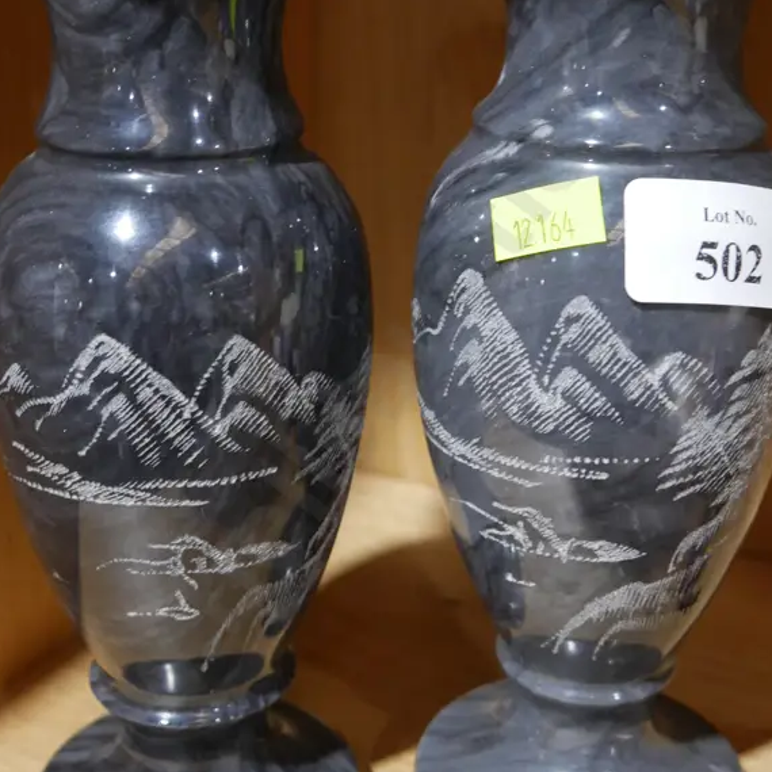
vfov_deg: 31.6
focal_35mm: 54
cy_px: 320
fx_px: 1363
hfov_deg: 31.6
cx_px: 432
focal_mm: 17
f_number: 4
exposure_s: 1/60
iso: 1000
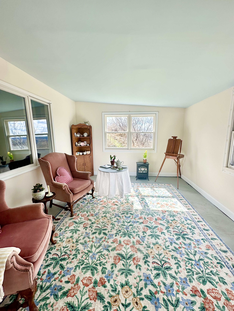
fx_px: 126
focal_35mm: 14
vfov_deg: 102.1
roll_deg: +0.9
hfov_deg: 85.7
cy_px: 156
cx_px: 117
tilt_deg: -9.8
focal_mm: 2.22
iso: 40
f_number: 2.2
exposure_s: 1/520
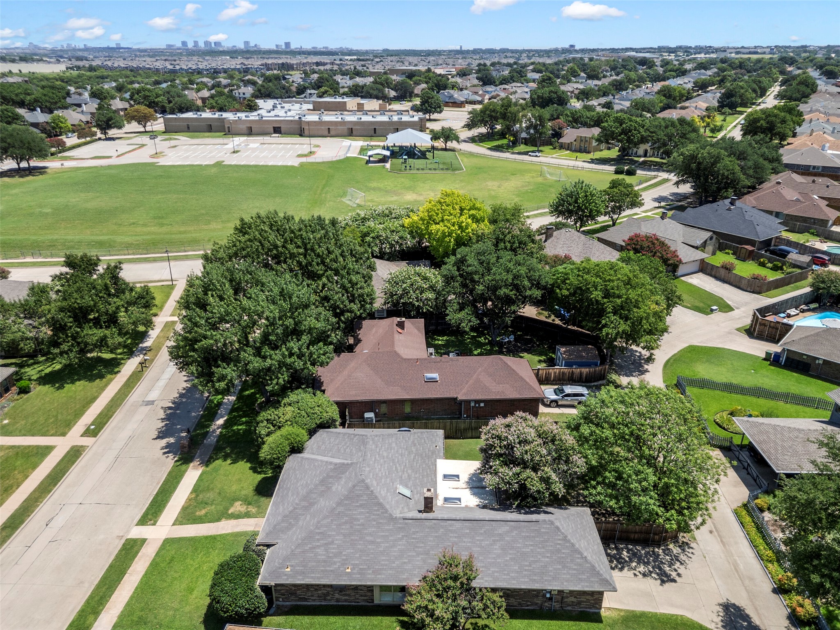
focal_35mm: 24
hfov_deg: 71.6
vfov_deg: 56.8
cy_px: 315
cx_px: 420
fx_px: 582
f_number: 1.7
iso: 120
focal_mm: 6.72
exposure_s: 1/2500
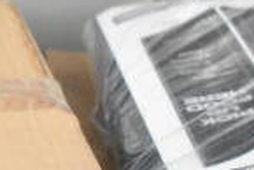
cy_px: 222
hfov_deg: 12.9
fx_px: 982
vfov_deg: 9.7
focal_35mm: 139
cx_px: -254
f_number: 3.8
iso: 4000
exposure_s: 1/40
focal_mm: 22
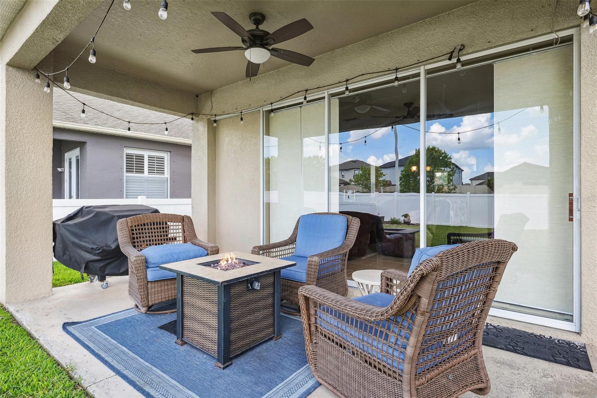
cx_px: 298
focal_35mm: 18
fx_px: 298
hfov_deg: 90.0
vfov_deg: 67.4
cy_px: 199
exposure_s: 1/60
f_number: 8
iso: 400
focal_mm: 18
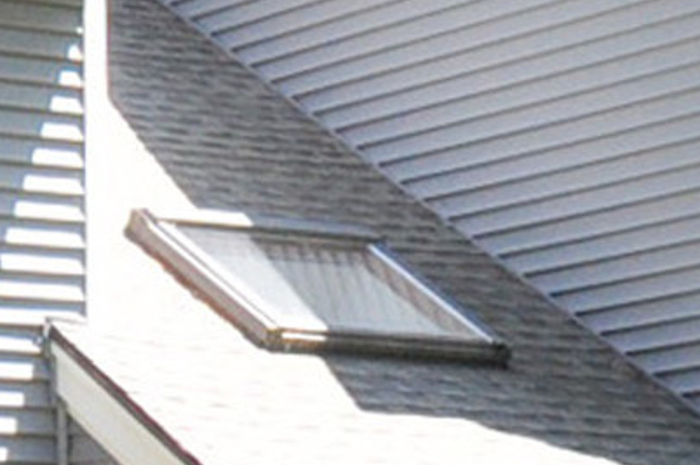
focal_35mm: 206
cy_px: 587
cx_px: 446
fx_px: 3993
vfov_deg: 6.6
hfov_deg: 10.0
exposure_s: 1/250
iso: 800
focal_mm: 19
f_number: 8
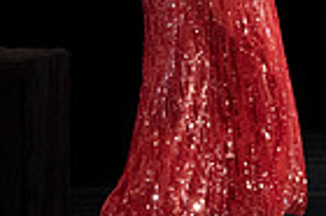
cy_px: -145
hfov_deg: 1.3
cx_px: 331
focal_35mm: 1636
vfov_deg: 0.8
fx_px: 14797
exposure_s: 1/500
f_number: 10
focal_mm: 394
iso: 12800
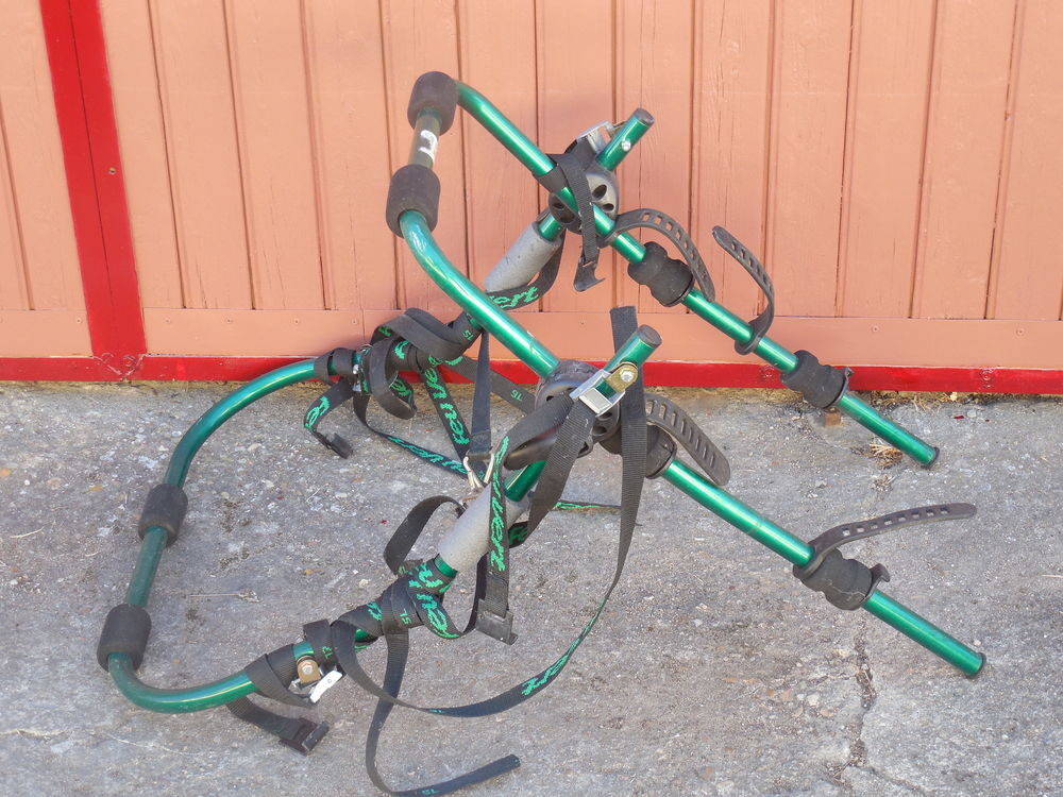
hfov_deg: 31.7
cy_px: 398
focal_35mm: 61
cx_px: 532
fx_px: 1873
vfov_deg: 24.0
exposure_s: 1/40
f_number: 4.3
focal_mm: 11
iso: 125
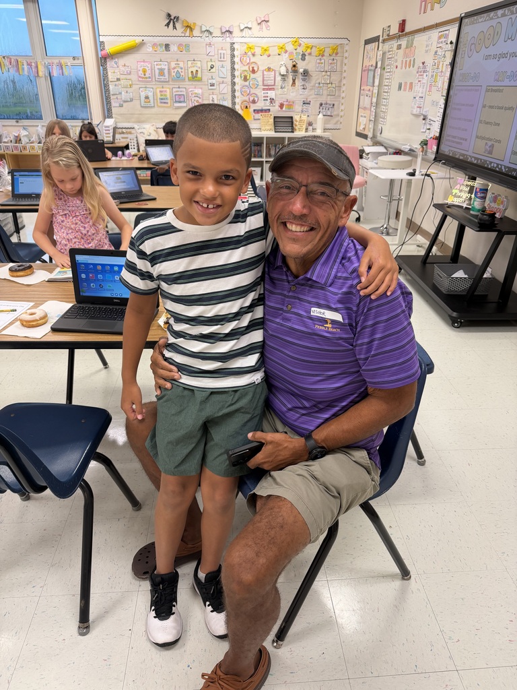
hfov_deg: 56.8
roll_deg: +0.0
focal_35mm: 24
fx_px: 478
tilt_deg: -28.1
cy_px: 345
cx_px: 258
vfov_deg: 71.6
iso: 125
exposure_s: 1/60
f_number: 1.78
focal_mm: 6.76
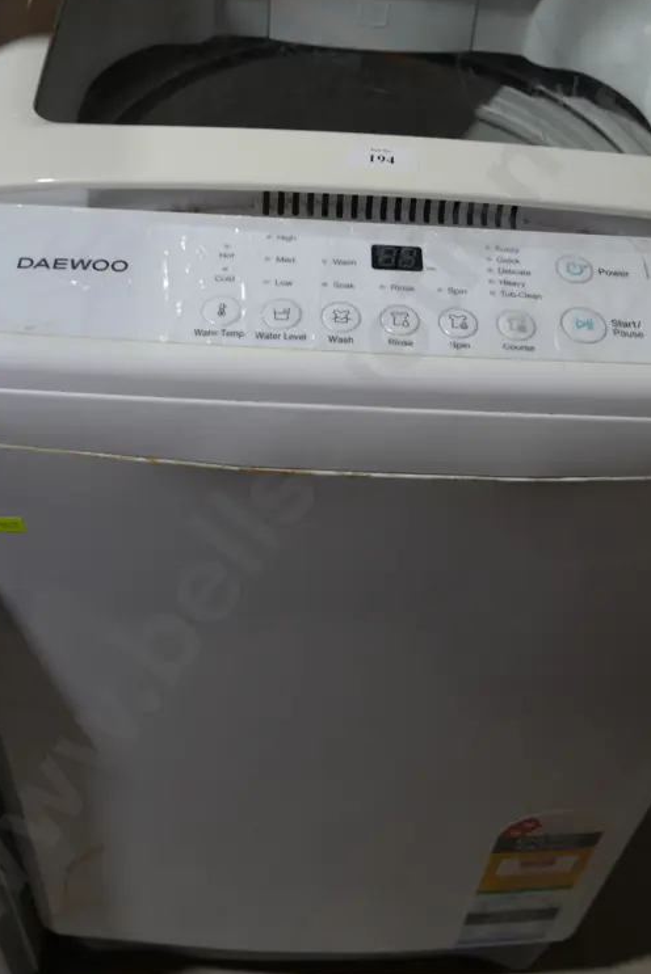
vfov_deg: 45.1
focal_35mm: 43
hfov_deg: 31.2
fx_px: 1165
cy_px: 381
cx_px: 364
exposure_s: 1/125
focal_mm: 15
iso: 200
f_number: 3.6
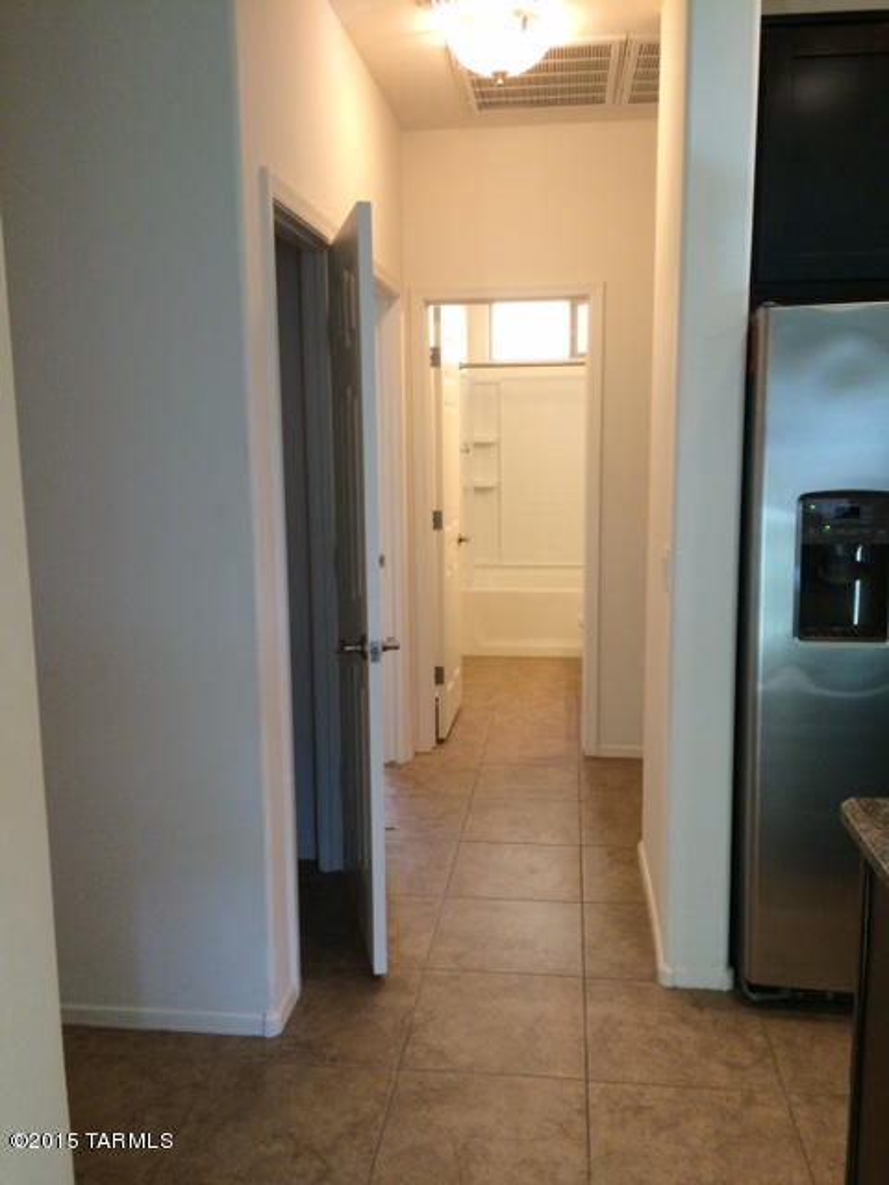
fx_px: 993
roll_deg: +1.9
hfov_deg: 48.2
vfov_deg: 61.7
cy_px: 592
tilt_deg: -10.2
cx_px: 444
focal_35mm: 29
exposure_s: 1/30
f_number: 2.2
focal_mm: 4.15
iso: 64
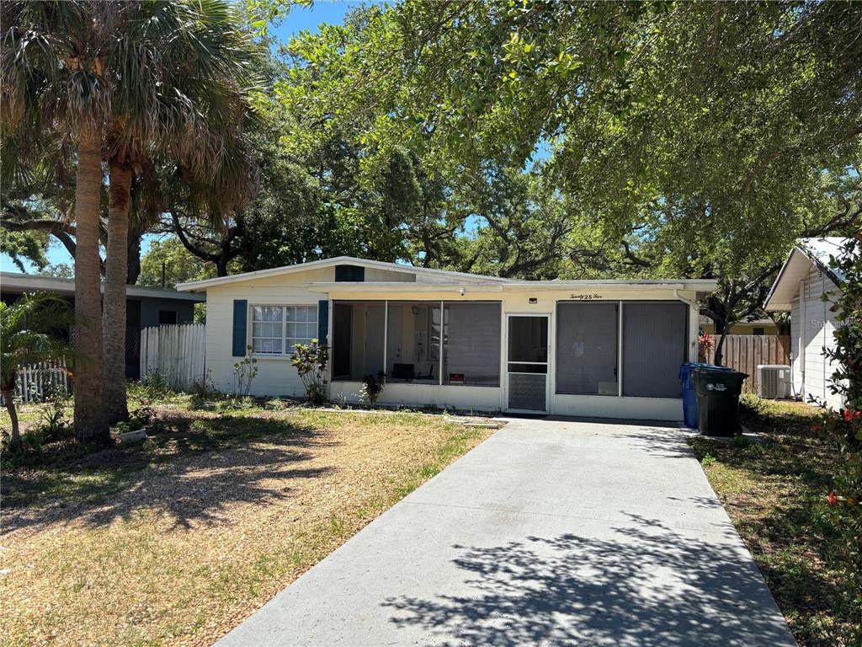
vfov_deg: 53.1
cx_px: 431
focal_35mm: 26
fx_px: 647
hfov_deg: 67.3
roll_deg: -1.5
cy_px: 324
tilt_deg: +0.6
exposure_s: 1/1949
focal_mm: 5.96
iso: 50
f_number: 1.6
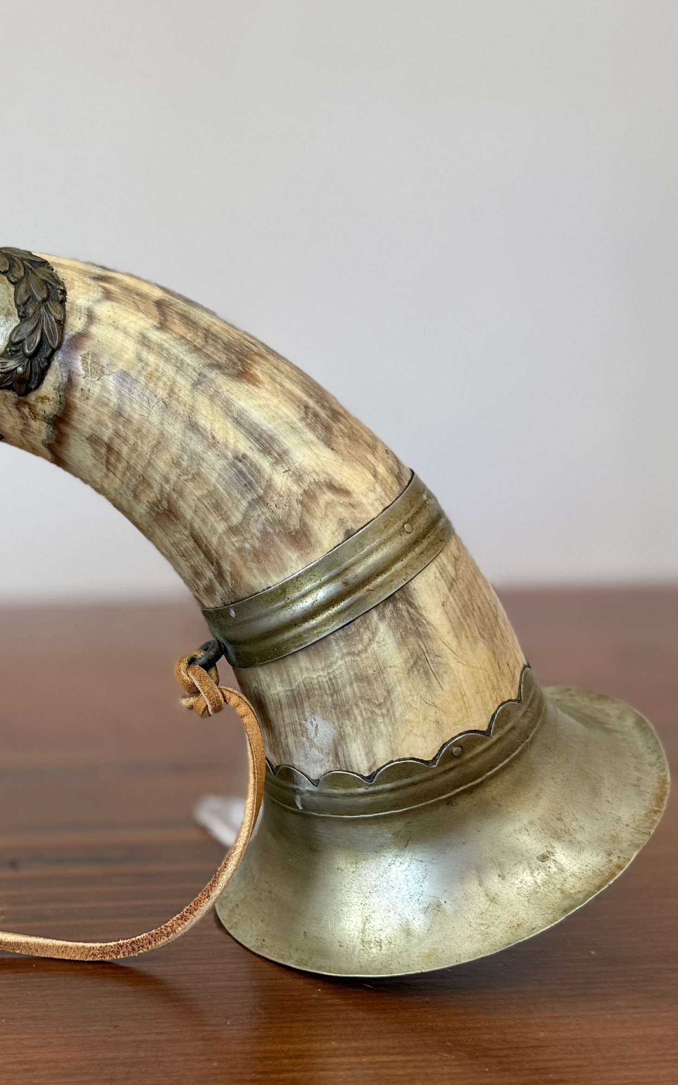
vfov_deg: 56.7
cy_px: 542
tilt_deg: -9.8
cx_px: -22
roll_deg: -1.3
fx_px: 1005
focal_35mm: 34
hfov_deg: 33.6
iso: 125
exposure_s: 1/120
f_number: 1.78
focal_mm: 6.76
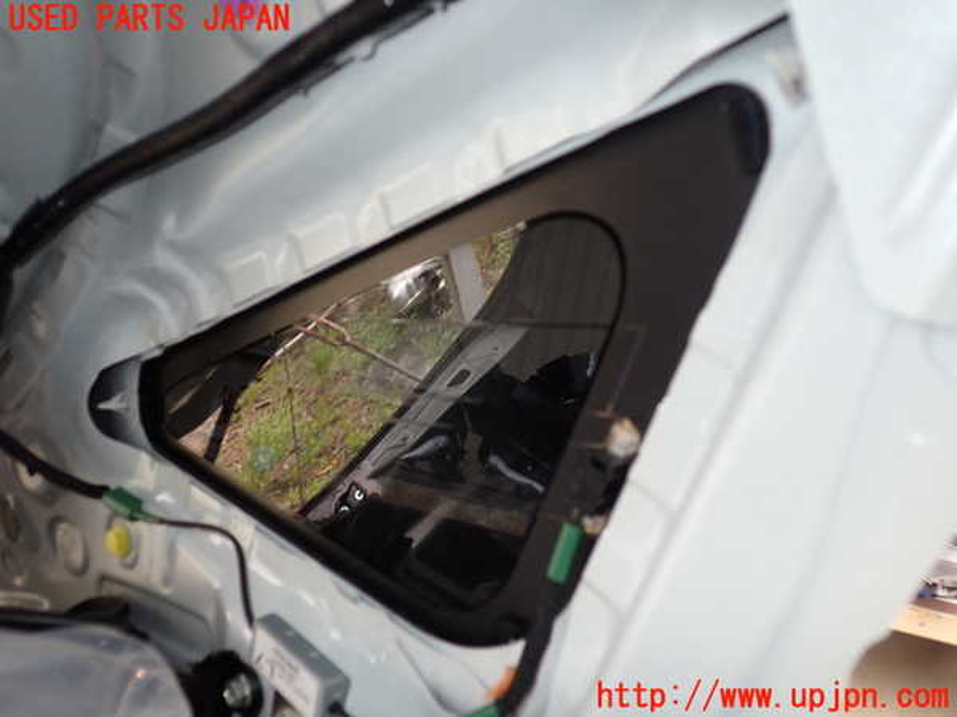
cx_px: 478
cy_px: 358
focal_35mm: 30
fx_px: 829
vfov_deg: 46.8
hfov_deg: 60.0
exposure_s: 1/30
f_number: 2.3
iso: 200
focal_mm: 5.4
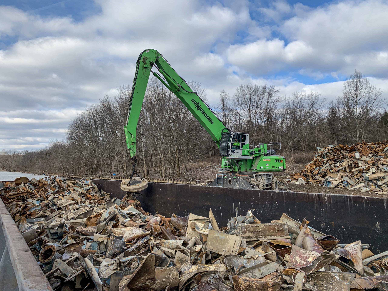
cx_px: 194
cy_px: 146
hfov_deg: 67.3
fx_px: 291
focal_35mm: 26
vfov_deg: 53.1
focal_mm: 4.25
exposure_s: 1/1585
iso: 25
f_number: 1.8
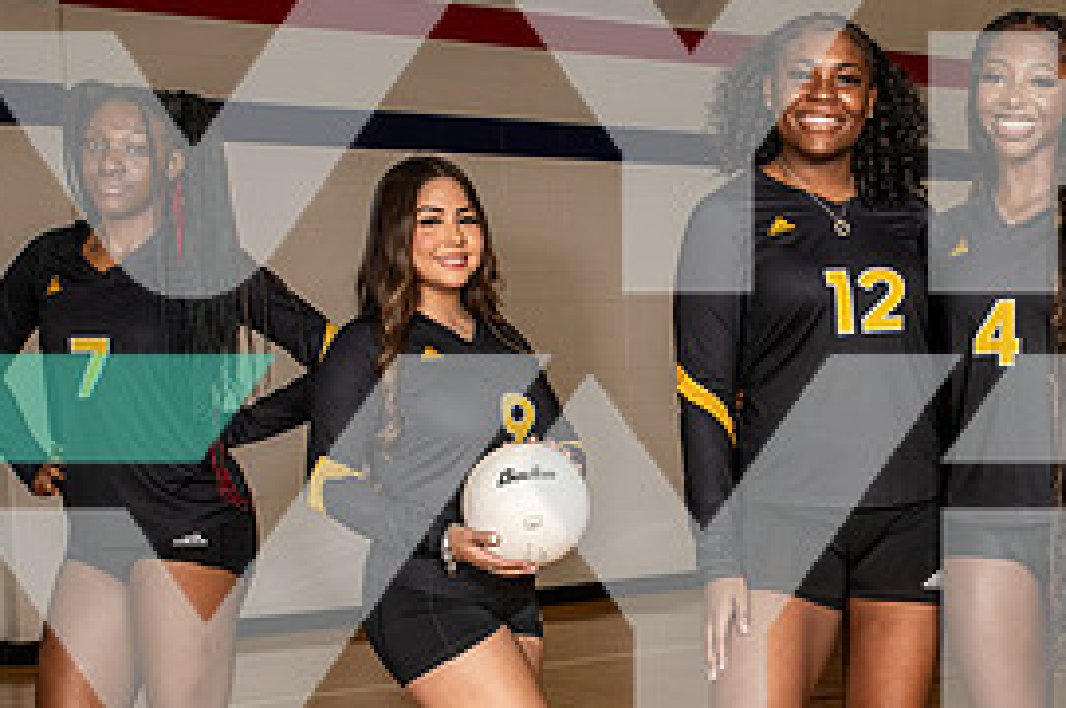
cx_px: 865
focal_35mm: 75
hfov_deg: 26.5
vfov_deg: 18.0
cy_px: 564
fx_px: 2218
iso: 320
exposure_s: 1/250
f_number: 7.1
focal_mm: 35
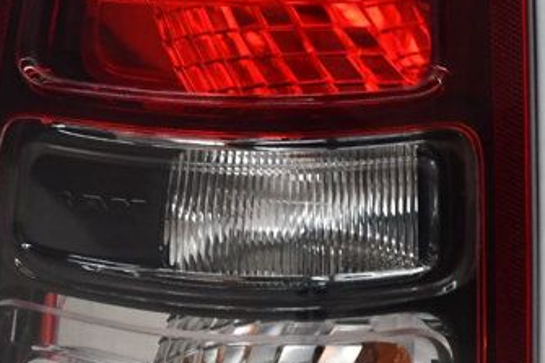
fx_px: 2633
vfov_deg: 7.9
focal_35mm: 174
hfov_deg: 11.8
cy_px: 173
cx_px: 327
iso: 1400
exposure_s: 1/125
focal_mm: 38
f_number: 4.2
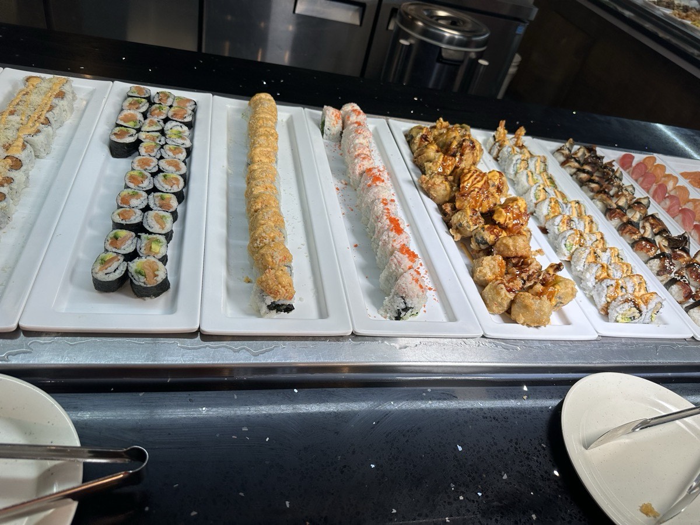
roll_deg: -16.1
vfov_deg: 56.8
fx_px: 485
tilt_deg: -40.5
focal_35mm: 24
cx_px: 350
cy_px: 262
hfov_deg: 71.6
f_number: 1.78
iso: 80
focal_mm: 6.86
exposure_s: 1/552
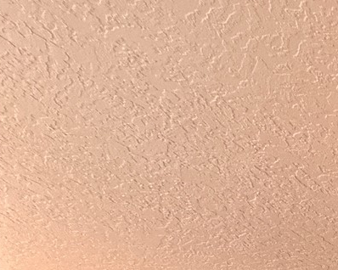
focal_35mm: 55
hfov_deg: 19.6
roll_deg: -0.6
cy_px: 496
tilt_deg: -1.8
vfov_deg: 19.7
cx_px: 667
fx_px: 550
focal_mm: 2.22
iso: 50
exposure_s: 1/486
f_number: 2.2
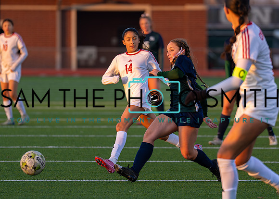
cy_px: 93
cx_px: 172
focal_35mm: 422
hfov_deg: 4.8
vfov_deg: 3.4
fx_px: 3342
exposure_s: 1/1600
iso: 400
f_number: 2.8
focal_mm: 200
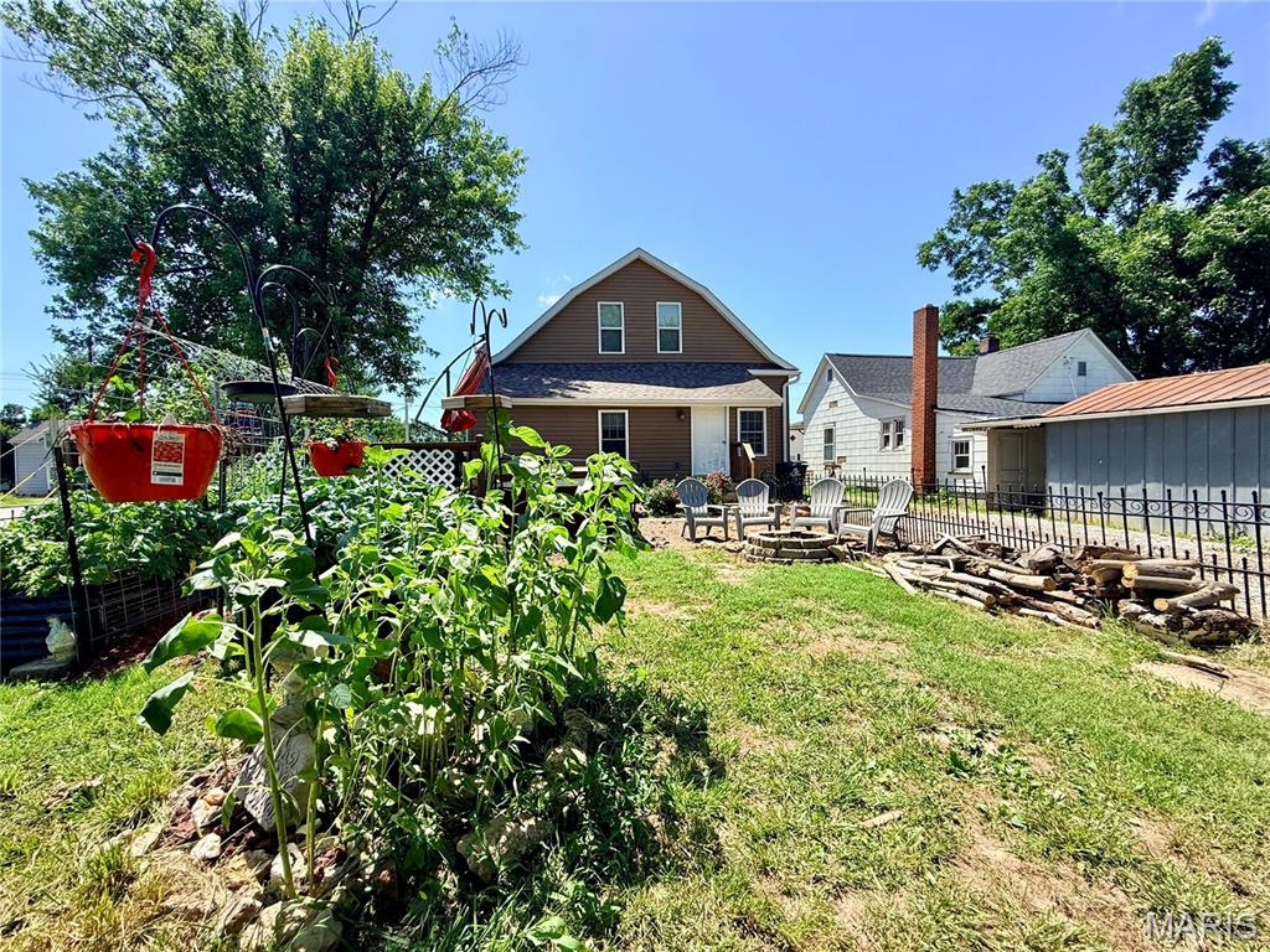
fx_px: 514
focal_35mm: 14
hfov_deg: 102.1
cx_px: 635
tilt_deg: -2.2
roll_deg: +0.8
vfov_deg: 85.7
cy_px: 476
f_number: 2.2
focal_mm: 2.22
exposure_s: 1/1235
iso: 50
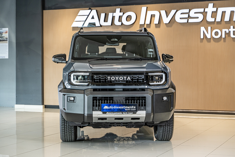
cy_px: 78
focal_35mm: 75
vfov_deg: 18.2
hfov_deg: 27.0
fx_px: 490
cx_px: 118
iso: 500
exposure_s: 1/125
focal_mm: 75
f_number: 4.5
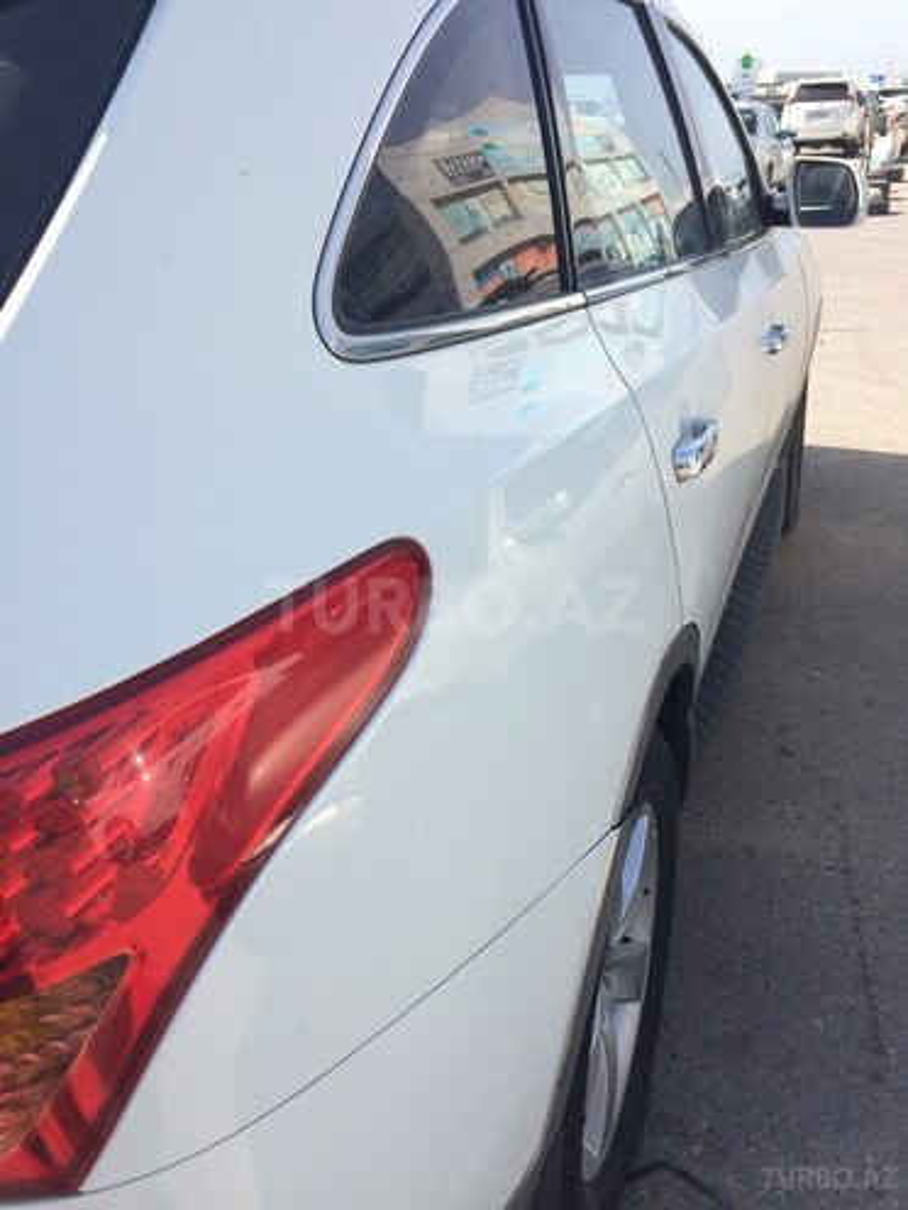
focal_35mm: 29
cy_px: 605
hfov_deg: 48.2
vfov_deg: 61.7
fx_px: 1014
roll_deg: +4.6
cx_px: 454
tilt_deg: -28.3
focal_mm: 4.15
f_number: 2.2
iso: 32
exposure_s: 1/1282
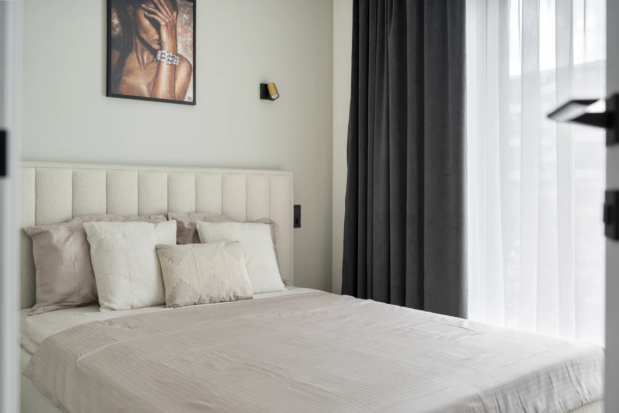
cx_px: 310
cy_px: 206
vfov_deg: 40.0
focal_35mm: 33
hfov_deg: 57.2
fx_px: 567
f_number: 4.5
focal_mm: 33
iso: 640
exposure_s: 1/20
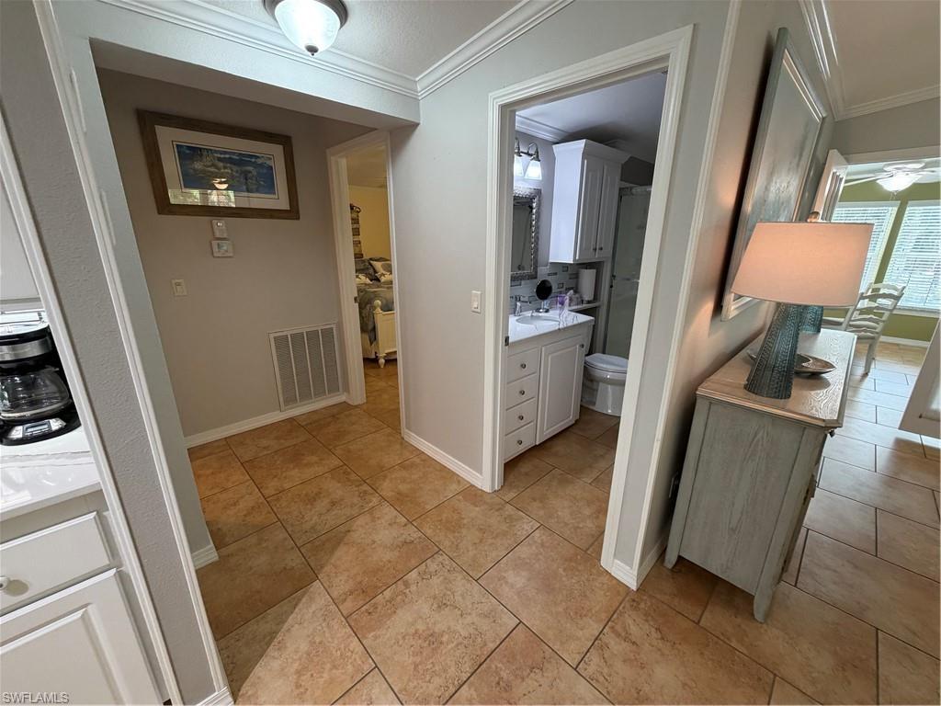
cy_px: 353
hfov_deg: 102.1
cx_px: 470
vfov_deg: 85.7
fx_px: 381
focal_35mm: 14
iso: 200
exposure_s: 1/60
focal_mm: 2.22
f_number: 2.2
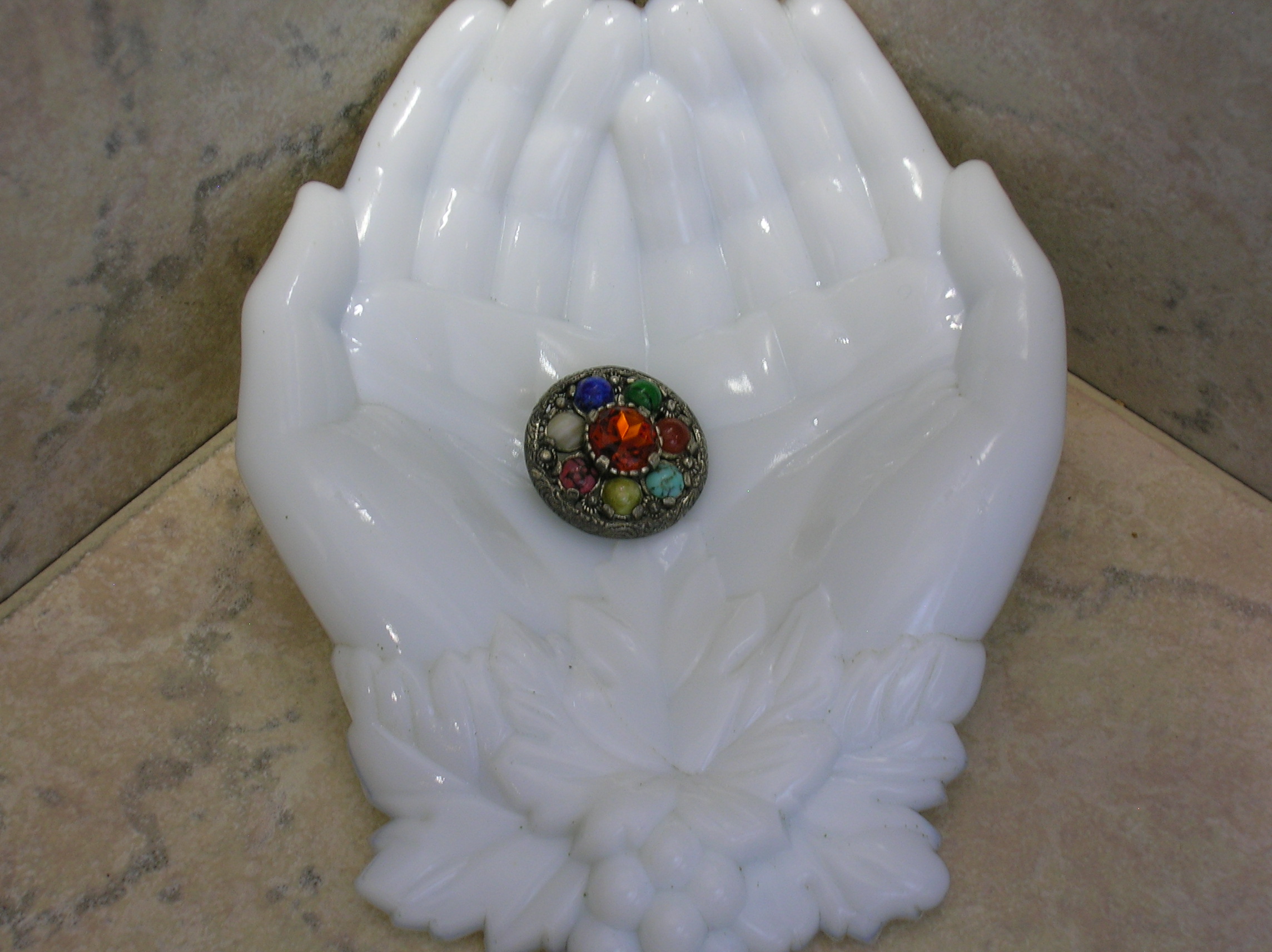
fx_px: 2423
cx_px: 636
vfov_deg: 22.2
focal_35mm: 66
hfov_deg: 29.4
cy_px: 476
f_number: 3.8
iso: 50
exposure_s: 1/5.3
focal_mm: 11
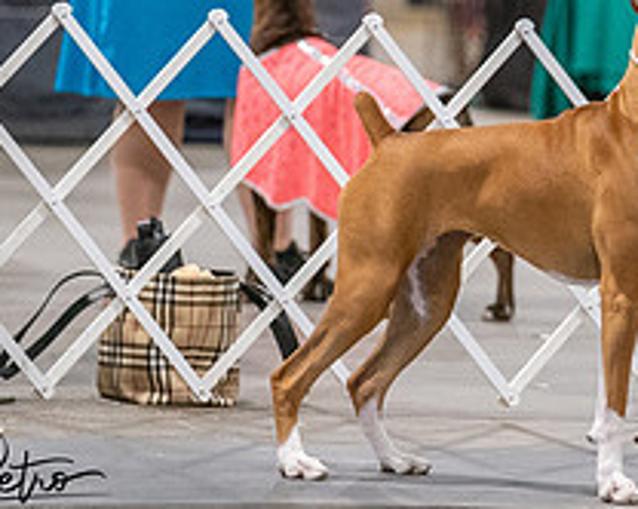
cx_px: 661
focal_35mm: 500
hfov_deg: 3.9
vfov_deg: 3.1
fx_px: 9432
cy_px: -95
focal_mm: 164
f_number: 3.5
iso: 6400
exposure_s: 1/250
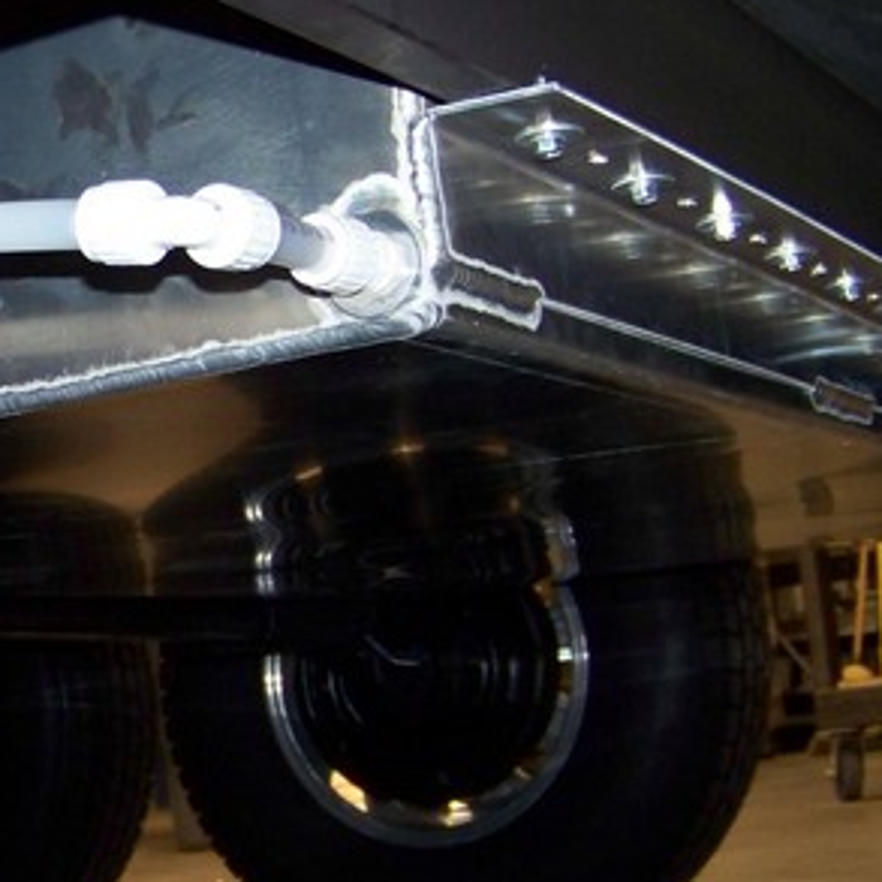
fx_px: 2191
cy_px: 486
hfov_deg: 22.0
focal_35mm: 76
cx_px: 33
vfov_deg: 22.8
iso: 200
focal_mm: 5.85
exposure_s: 1/30
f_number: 2.8
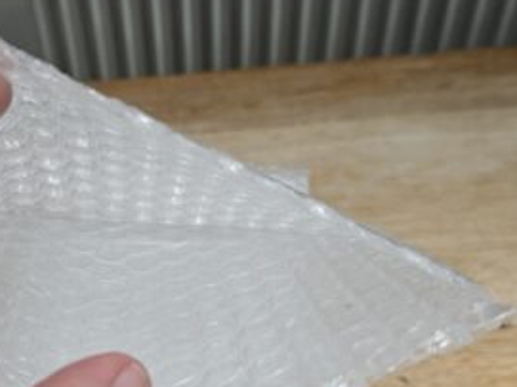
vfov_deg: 41.5
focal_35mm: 34
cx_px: 156
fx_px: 508
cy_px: 234
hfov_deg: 52.5
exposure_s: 1/180
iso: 80
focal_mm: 5.4
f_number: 1.8
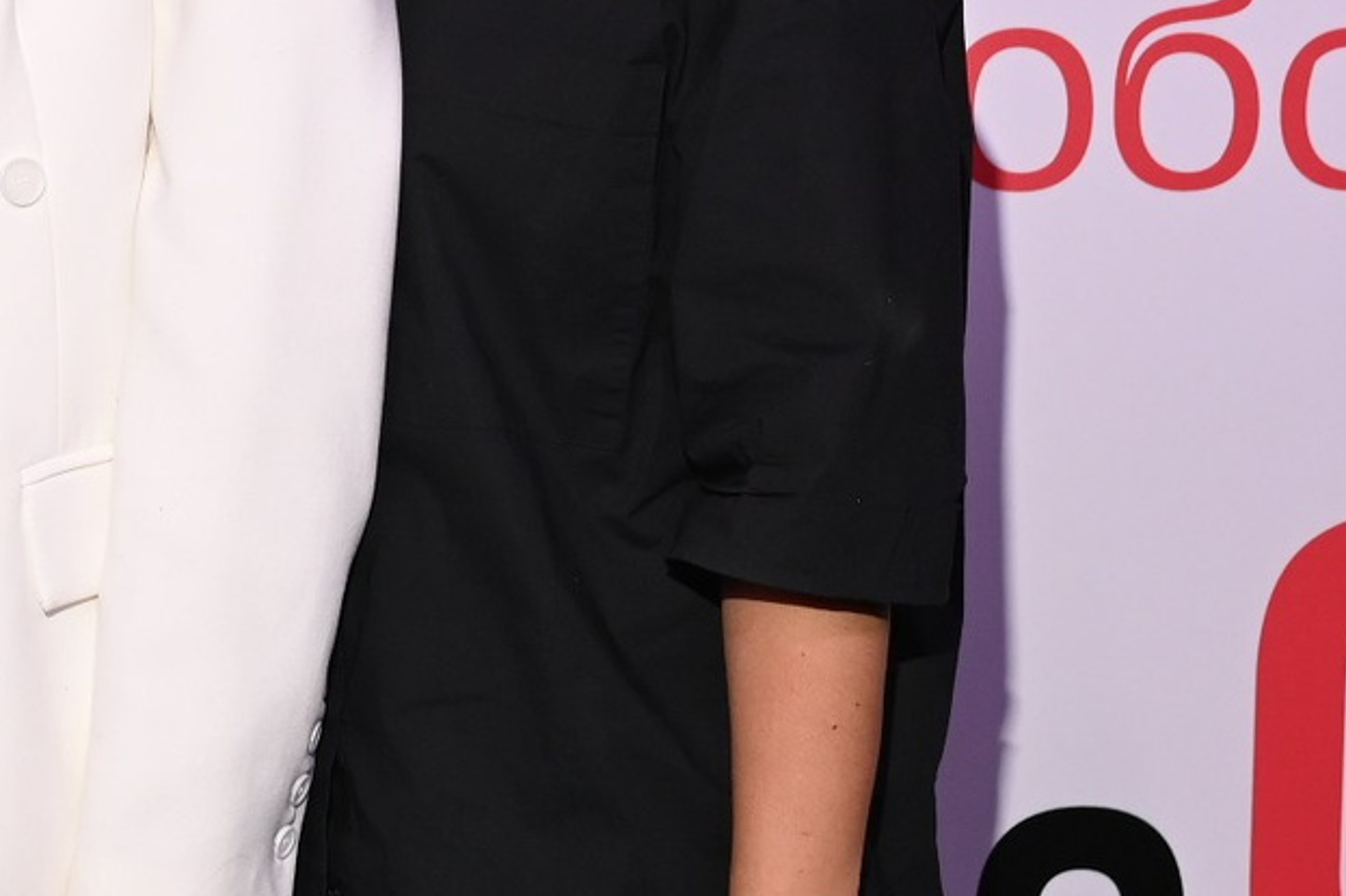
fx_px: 5532
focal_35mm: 148
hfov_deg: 13.6
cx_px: -121
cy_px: -107
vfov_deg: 9.2
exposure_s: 1/125
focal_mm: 36
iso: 640
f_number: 5
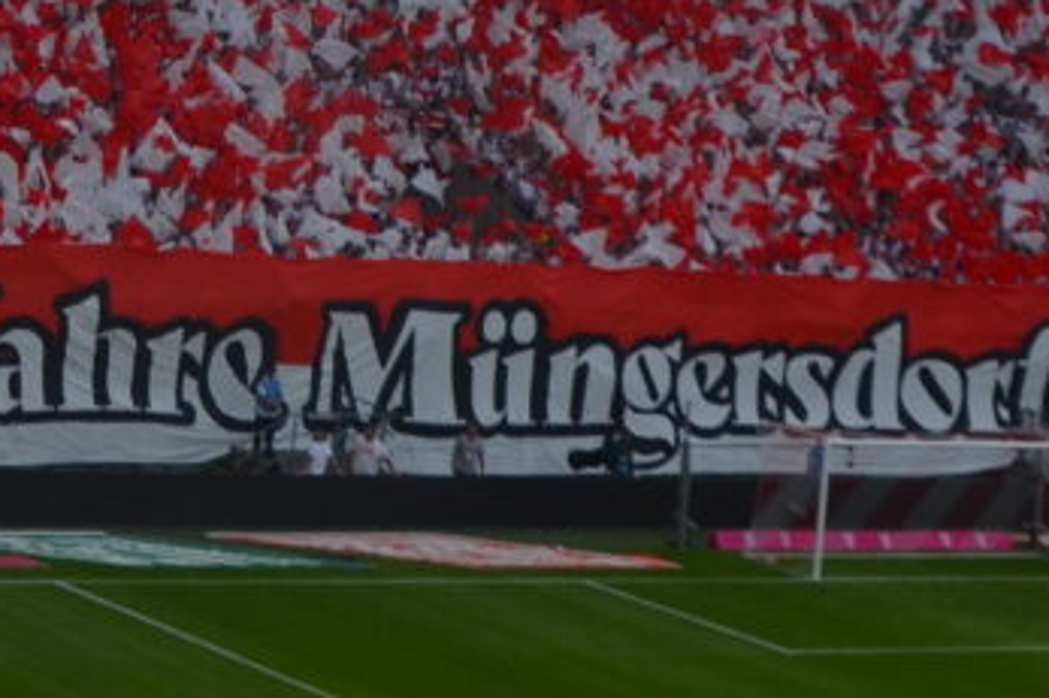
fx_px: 4427
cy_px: -894
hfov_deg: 13.2
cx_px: -139
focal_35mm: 152
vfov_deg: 8.4
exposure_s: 1/320
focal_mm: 22
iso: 100
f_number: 8
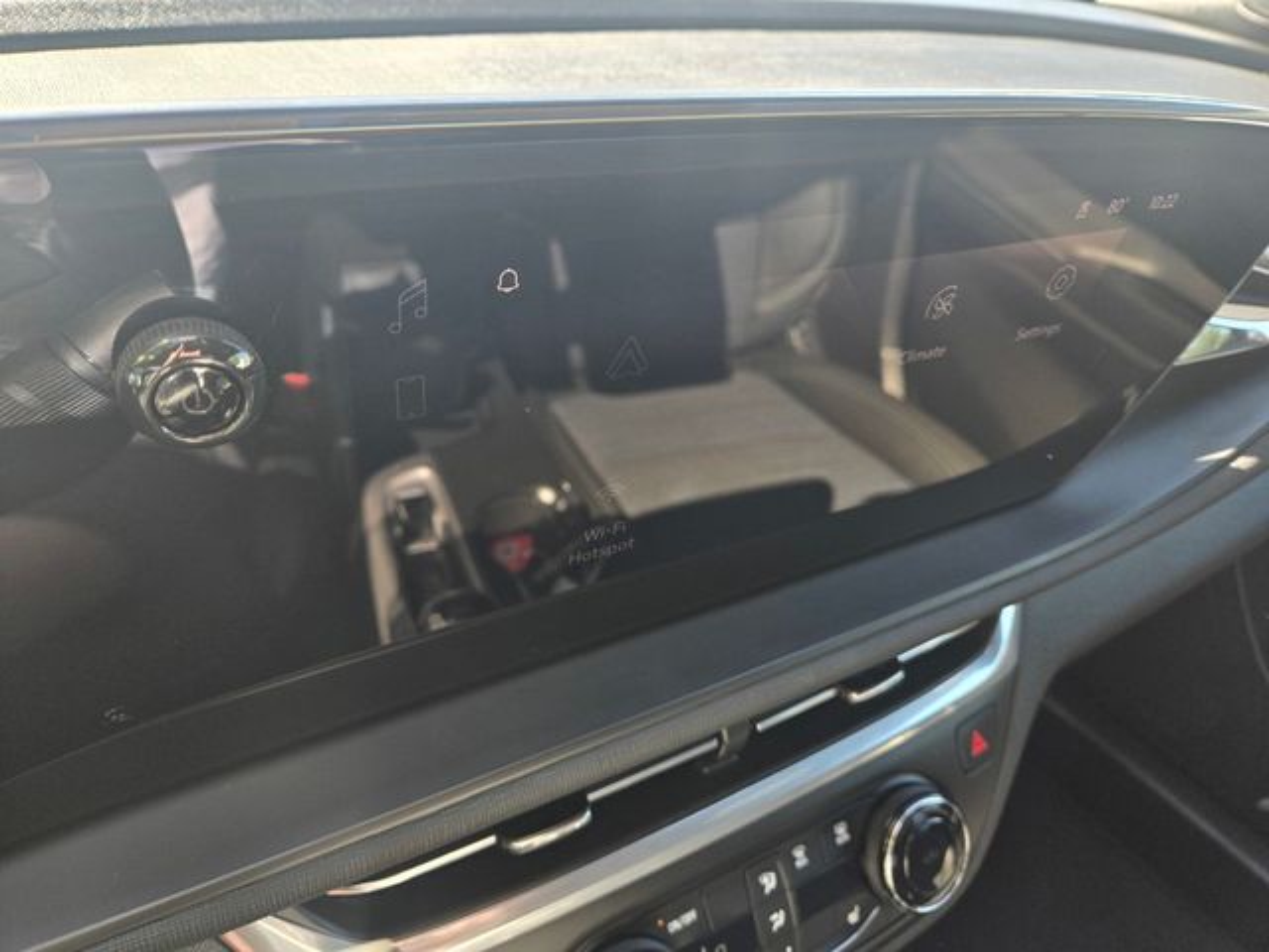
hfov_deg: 73.9
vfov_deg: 58.9
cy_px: 476
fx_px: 843
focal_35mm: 23
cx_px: 634
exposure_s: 1/180
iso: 80
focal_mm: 5.4
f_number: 1.8
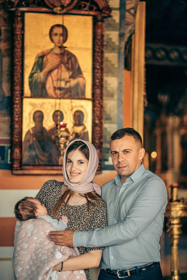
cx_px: 94
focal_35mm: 85
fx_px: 662
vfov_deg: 23.9
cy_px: 140
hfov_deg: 16.1
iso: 560
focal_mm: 85
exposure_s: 1/250
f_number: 2
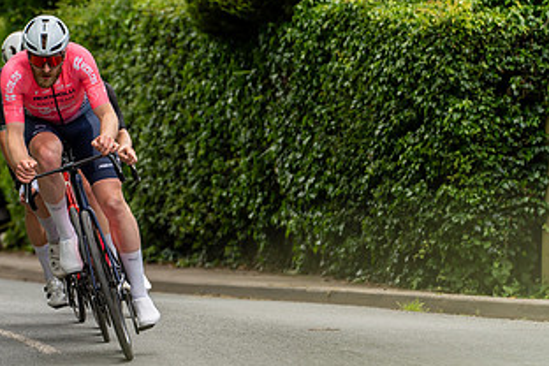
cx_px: 42
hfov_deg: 6.6
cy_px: 92
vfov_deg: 4.4
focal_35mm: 310
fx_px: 4727
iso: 100
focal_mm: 167
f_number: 4
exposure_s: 1/640
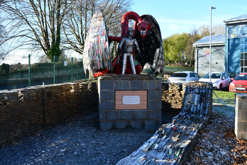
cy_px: 82
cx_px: 124
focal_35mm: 33
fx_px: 226
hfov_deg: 57.2
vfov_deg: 40.0
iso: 220
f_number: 5.6
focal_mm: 22
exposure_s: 1/250
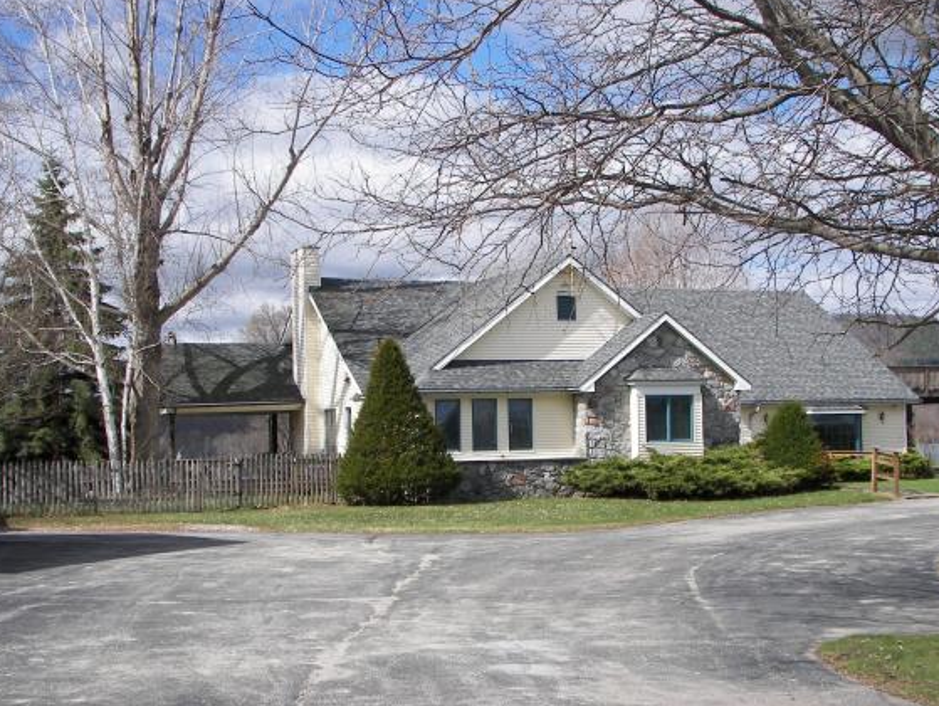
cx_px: 475
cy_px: 348
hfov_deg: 34.9
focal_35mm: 55
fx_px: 1493
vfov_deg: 26.6
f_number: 2.8
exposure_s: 1/800
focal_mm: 8.7
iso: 50
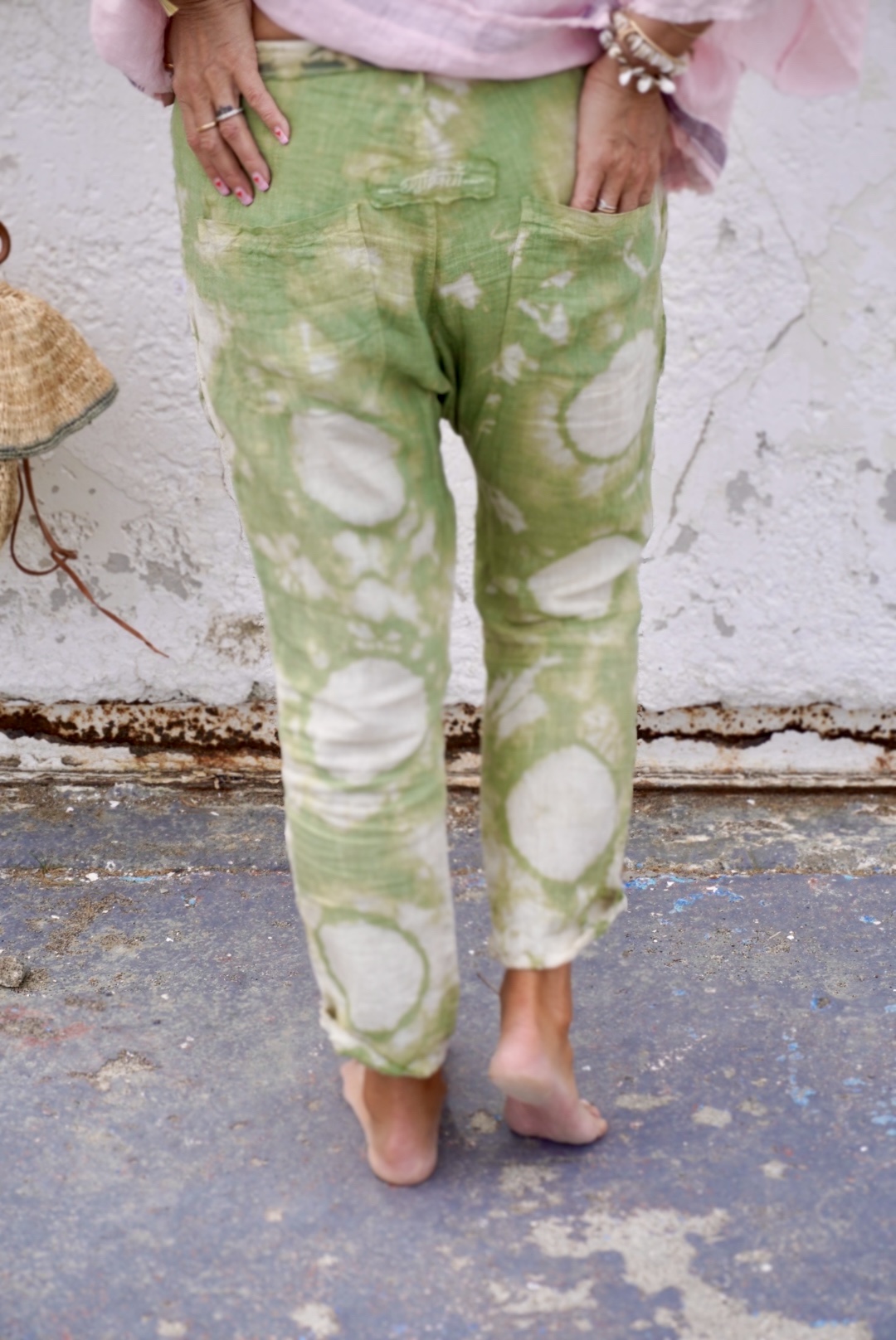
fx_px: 2795
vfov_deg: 27.0
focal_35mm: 75
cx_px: 448
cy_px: 670
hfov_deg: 18.2
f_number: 5.6
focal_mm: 50
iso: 100
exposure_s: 1/640
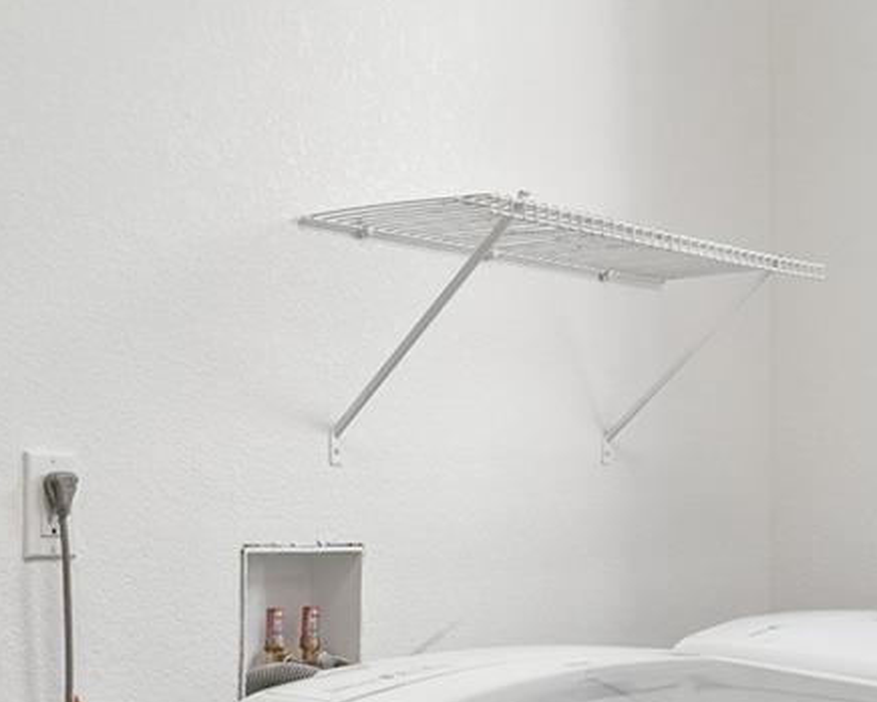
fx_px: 1610
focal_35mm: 62
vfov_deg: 24.3
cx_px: 475
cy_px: 551
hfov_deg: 30.5
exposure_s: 1/60
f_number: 8
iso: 400
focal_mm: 12
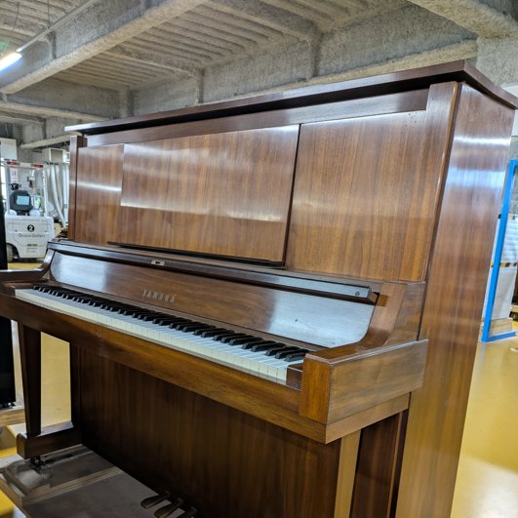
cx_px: 256
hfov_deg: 54.0
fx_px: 508
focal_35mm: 30
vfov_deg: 53.0
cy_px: 346
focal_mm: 5.43
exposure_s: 1/30
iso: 233
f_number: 1.89
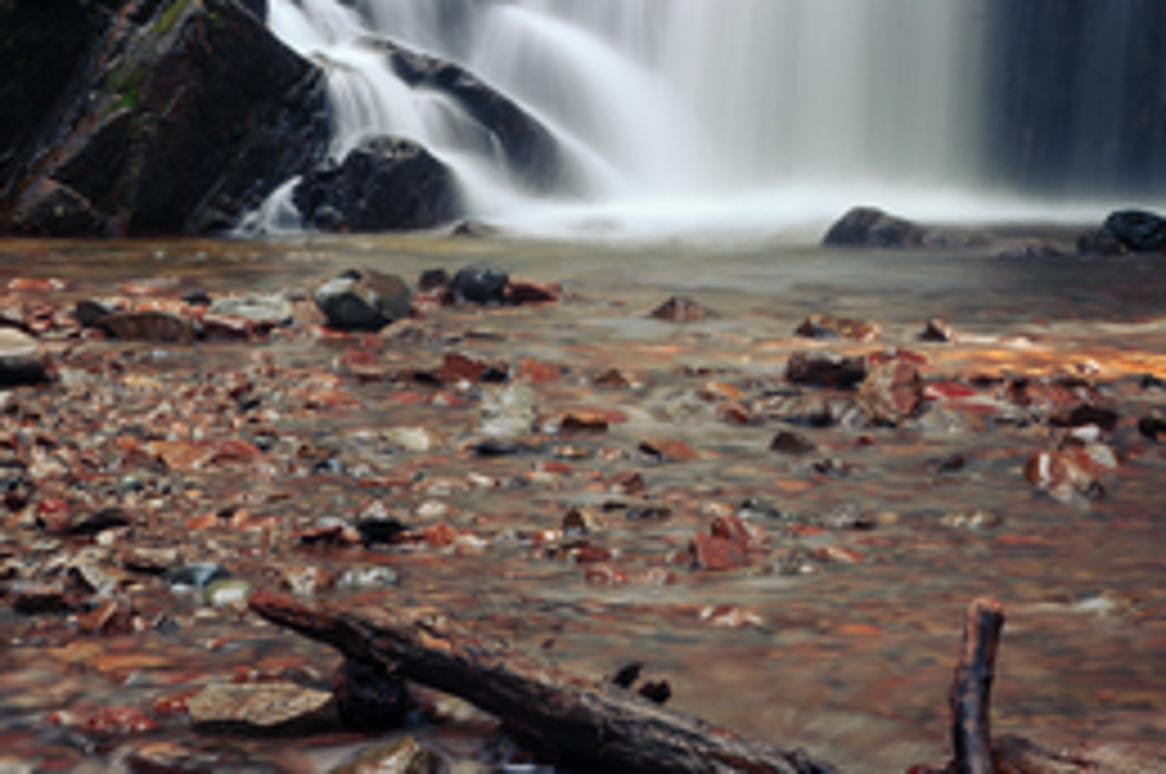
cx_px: 851
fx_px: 3752
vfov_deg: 11.6
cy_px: -36
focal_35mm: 116
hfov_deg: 17.6
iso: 50
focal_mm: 50
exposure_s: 2
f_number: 20
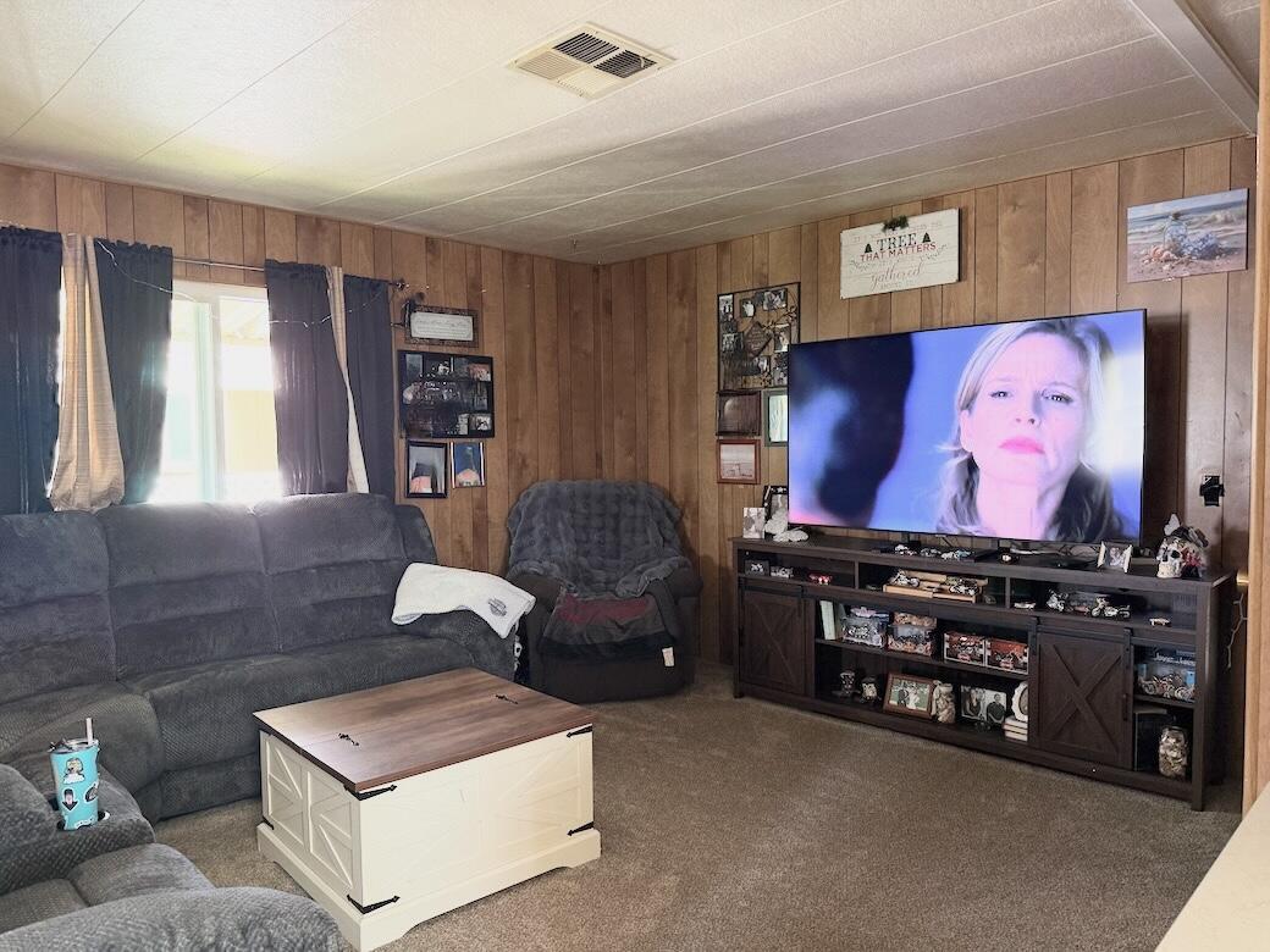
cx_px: 635
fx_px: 881
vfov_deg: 56.8
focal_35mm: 24
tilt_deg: -1.6
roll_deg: +1.7
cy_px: 476
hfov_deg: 71.6
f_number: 1.78
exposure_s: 1/68
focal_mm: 6.76
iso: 200
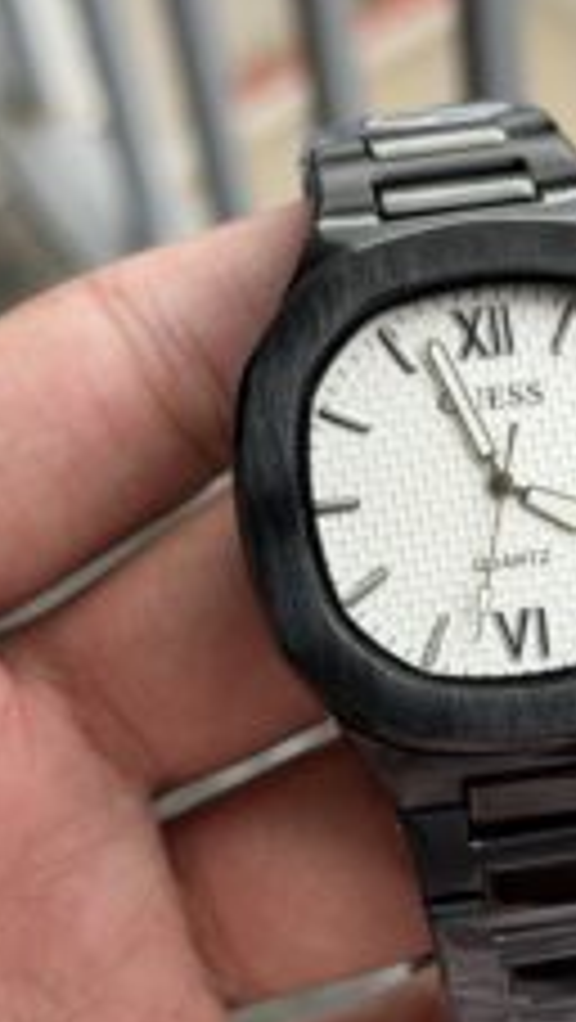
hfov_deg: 13.1
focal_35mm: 92
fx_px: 2493
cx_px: 495
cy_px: 644
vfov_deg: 23.1
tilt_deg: -61.9
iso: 64
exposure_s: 1/606
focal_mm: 6.76
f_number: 1.78
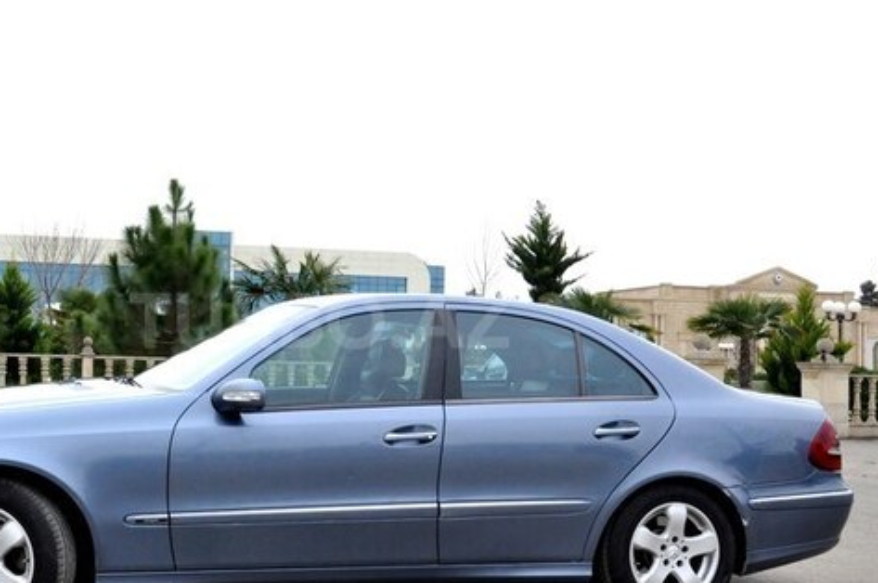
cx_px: 319
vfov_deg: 29.1
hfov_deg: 42.4
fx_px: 1120
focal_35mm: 46
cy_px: 321
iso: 1250
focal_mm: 22
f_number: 7.1
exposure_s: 1/1600
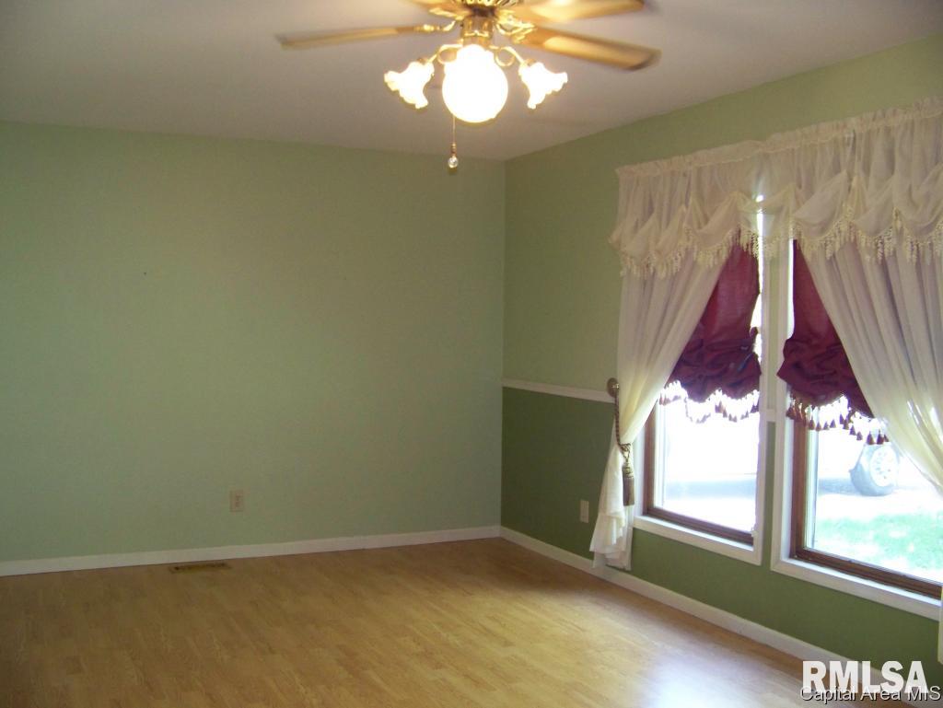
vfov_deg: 39.7
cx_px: 472
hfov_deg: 51.3
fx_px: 981
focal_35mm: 36
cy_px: 354
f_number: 2.8
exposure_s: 1/30
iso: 200
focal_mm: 5.85
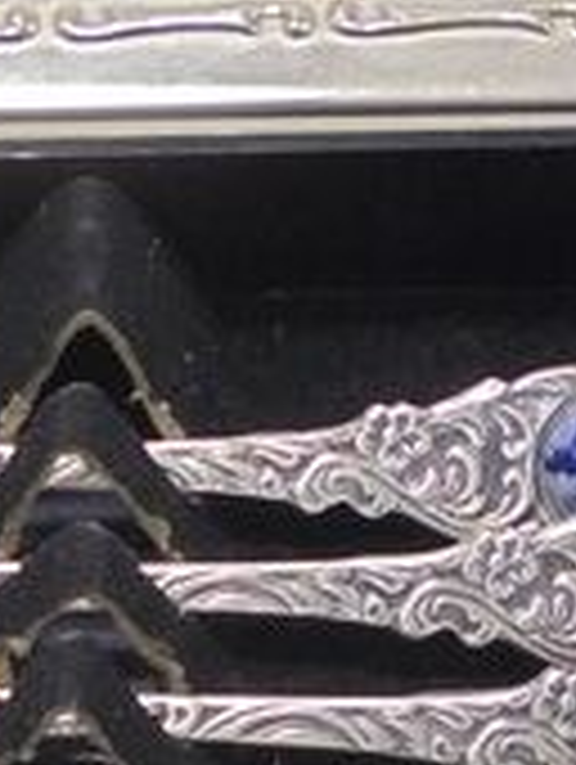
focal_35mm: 180
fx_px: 3984
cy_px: 500
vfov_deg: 11.0
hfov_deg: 8.3
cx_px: 155
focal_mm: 6.1
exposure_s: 1/40
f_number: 4
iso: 100
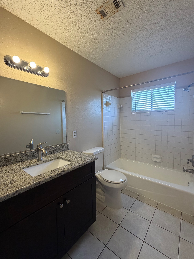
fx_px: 112
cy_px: 129
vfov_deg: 98.2
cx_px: 96
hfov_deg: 81.8
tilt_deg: -3.9
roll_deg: +0.5
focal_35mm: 15
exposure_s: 1/121
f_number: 2.2
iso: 320
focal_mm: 2.22
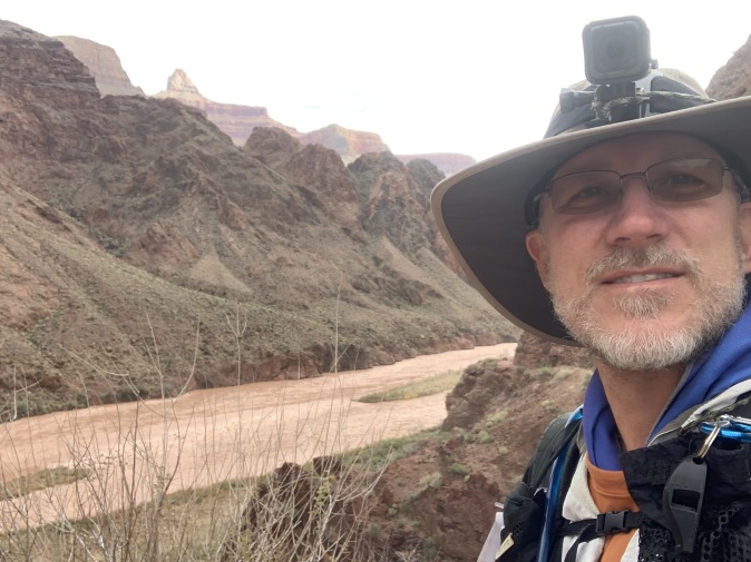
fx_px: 824
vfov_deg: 37.7
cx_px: 397
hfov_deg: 49.0
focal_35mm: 38
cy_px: 293
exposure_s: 1/121
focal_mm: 2.87
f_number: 2.2
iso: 20
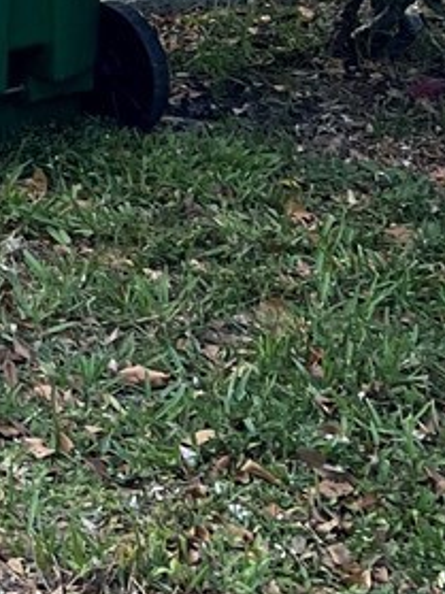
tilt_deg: -5.7
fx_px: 2556
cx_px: -666
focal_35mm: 149
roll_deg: +1.8
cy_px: -317
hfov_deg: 8.9
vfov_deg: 12.5
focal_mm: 5.7
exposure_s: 1/887
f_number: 1.5
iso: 50
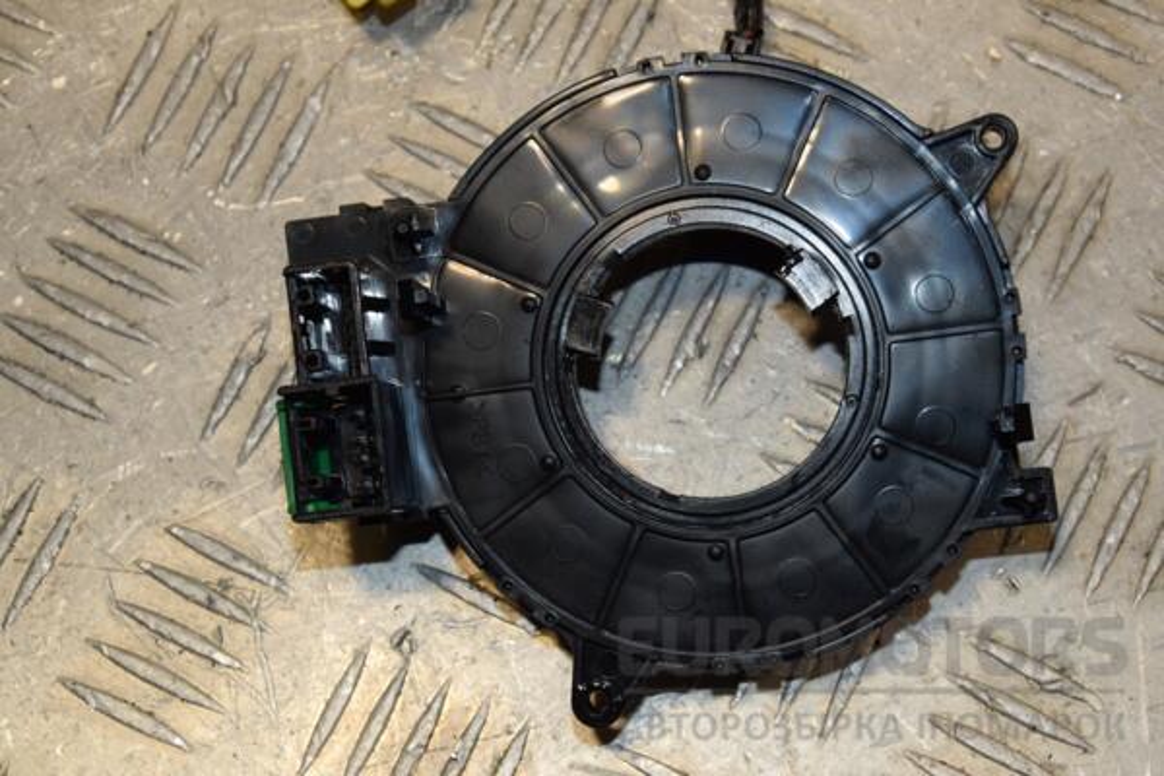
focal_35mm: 87
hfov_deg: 23.4
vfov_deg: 15.7
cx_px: 582
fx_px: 2813
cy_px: 388
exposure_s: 1/200
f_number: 9
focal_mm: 58
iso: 800
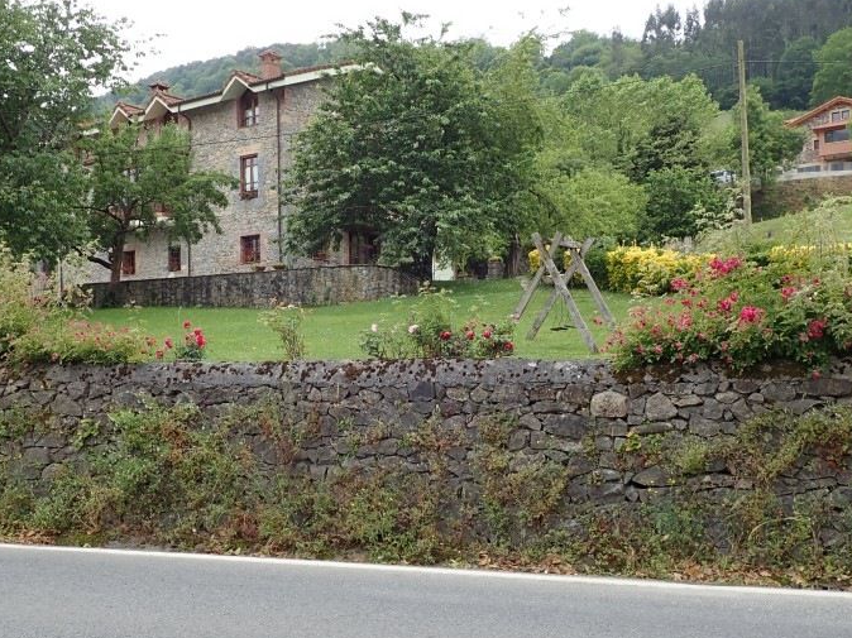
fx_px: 935
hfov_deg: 48.9
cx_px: 378
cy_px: 352
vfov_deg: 37.7
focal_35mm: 38
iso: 100
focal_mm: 4.5
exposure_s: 1/200
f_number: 2.8
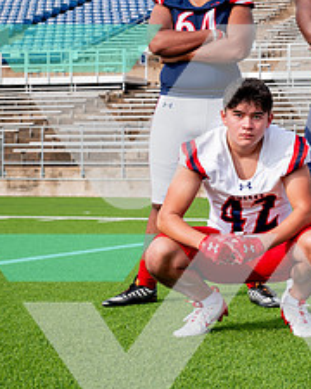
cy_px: 117
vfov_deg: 21.9
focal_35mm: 87
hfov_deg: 16.5
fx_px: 1001
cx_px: 422
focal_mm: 36
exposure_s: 1/320
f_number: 7.1
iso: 125
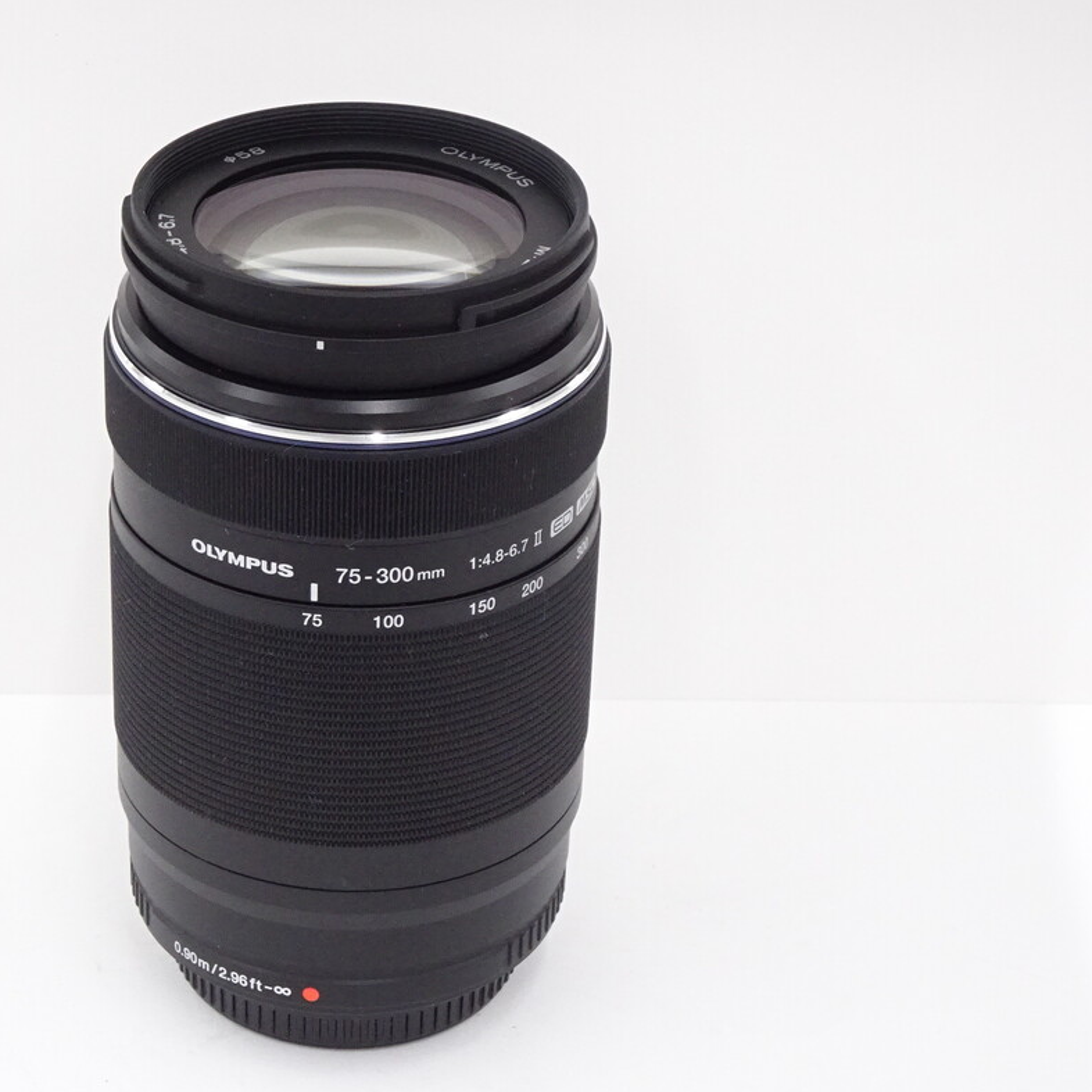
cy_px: 523
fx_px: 3176
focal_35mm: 89
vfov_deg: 19.5
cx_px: 308
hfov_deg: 19.4
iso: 640
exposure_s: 1/80
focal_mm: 11.32
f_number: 4.5
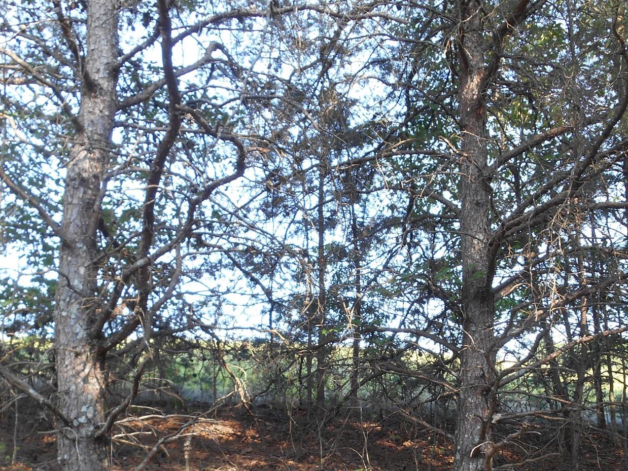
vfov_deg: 32.8
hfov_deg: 43.6
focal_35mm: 43
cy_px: 363
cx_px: 381
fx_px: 780
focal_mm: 4.7
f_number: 3.4
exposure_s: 1/40
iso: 80
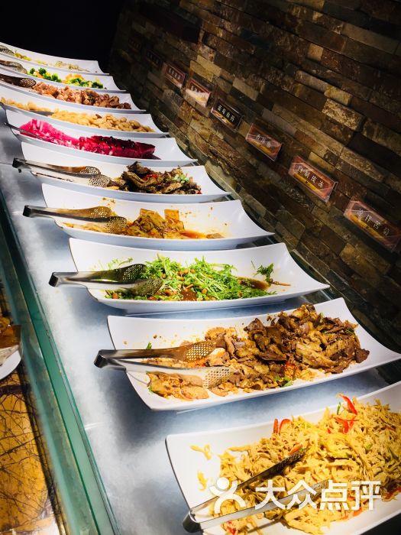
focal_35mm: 29
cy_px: 268
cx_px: 200
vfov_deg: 61.7
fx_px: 448
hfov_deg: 48.2
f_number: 2.2
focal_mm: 4.15
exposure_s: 1/260
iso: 32
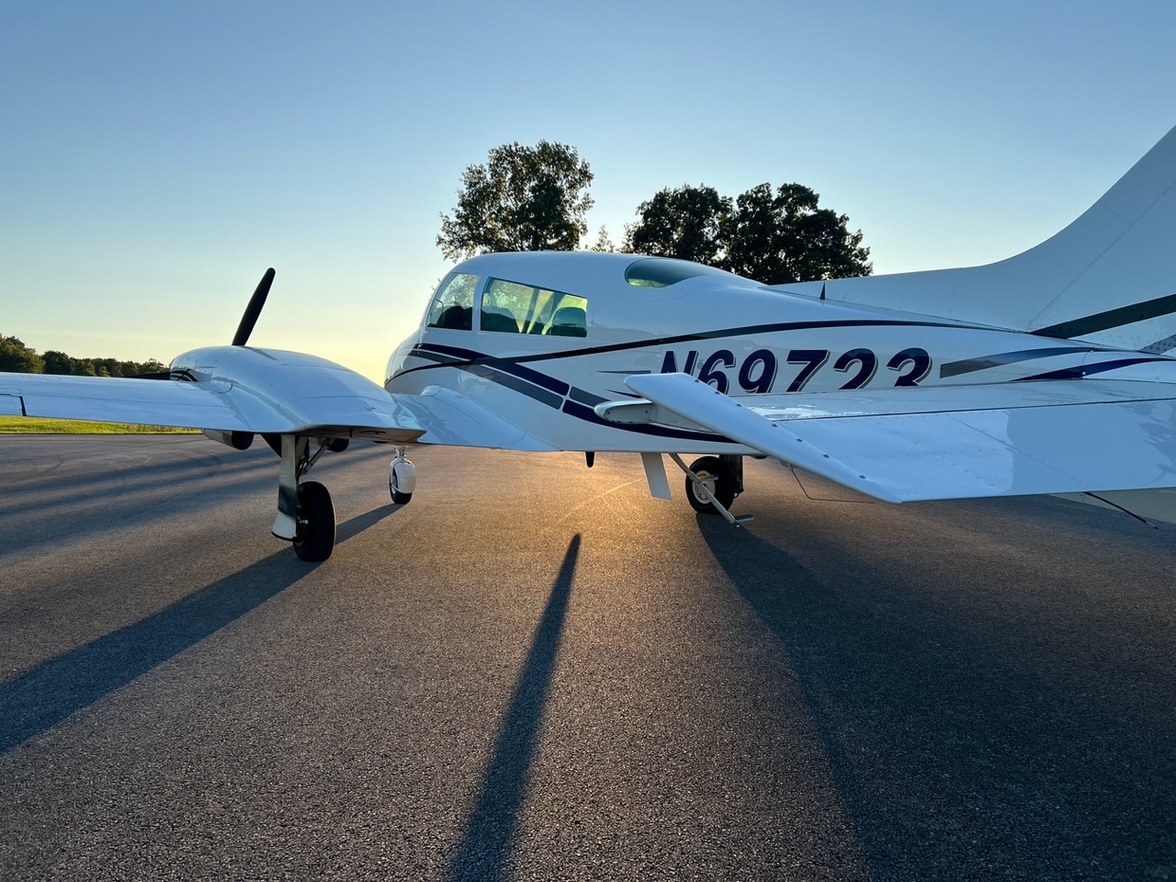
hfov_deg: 67.3
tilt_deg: -2.4
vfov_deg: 53.1
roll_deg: +0.7
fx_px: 883
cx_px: 588
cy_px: 441
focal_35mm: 26
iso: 50
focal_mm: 5.7
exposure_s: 1/2457
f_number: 1.5
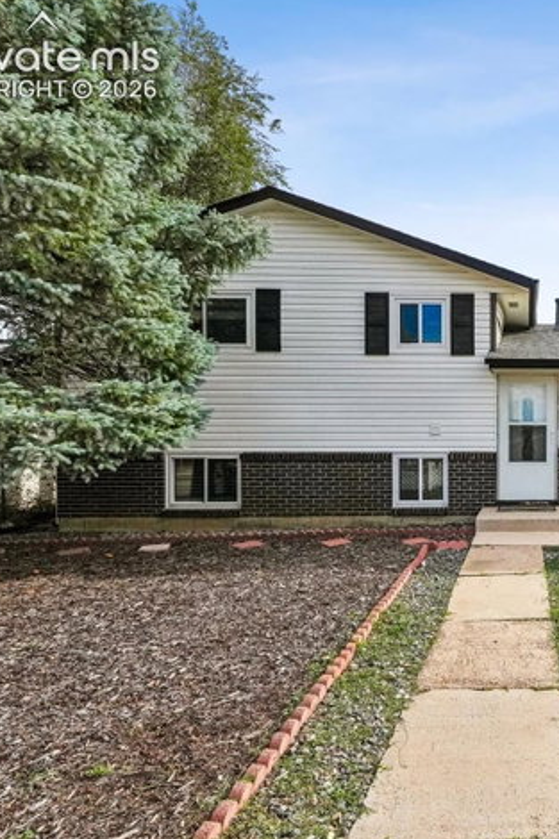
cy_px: 416
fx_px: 536
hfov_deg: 46.3
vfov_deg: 76.1
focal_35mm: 23
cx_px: 557
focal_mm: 10
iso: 800
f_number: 8
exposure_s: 1/2500
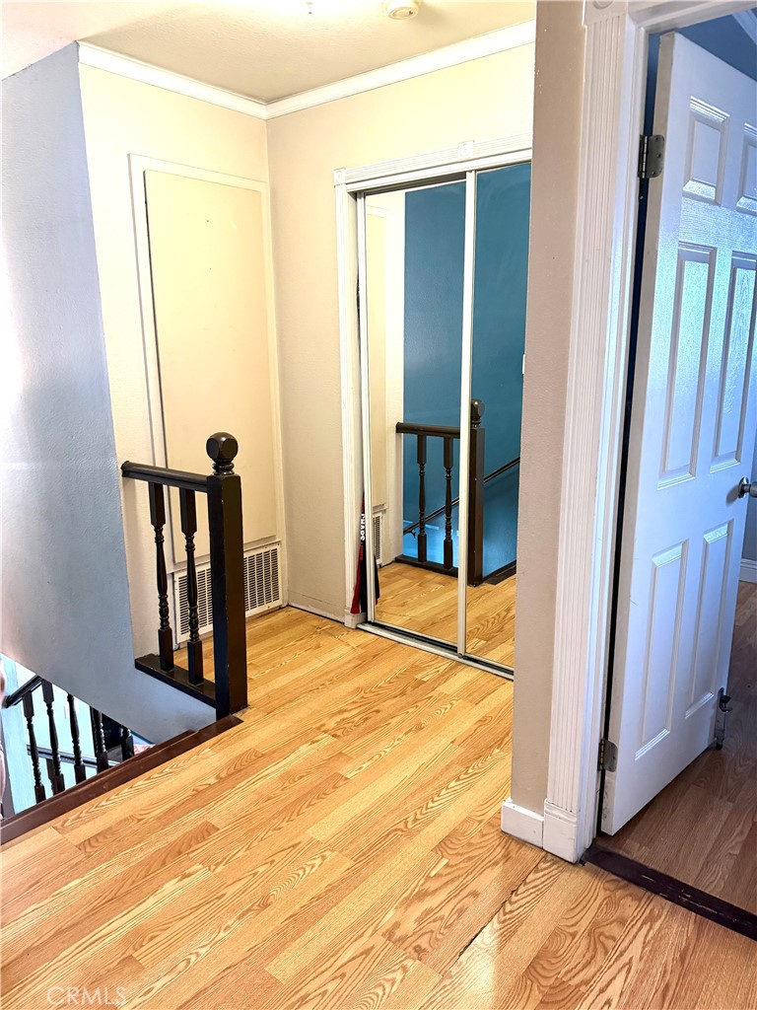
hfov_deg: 56.8
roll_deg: +0.9
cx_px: 378
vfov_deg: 71.6
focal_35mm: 24
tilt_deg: -12.4
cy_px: 505
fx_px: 700
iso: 500
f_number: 1.78
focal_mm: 6.76
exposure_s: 1/60
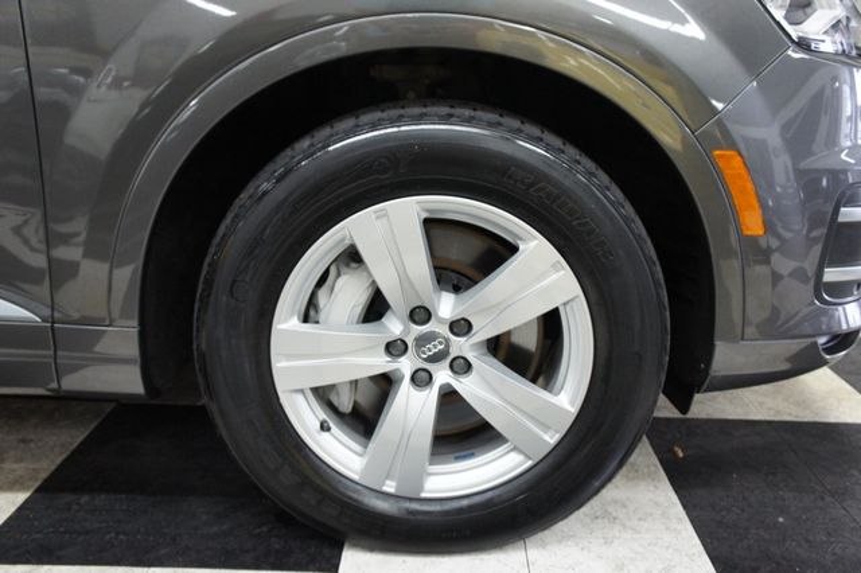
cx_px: 430
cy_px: 286
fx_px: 717
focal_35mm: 30
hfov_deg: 62.0
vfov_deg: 43.6
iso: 1600
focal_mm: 20
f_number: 4
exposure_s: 1/80
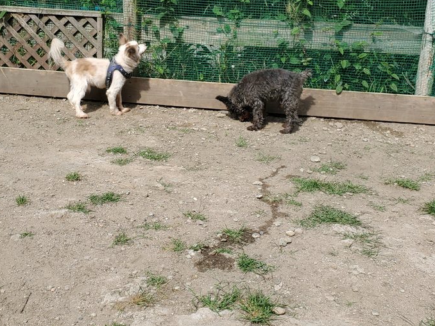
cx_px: 162
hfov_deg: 40.9
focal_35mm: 46
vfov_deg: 31.4
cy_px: 116
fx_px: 578
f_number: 2.4
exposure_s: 1/1064
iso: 50
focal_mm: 4.3
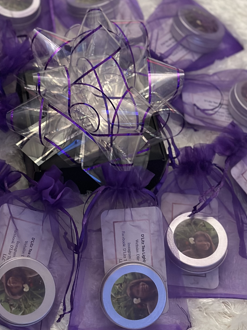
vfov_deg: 24.7
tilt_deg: -59.1
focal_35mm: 79
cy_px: 177
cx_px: 84
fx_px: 752
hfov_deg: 18.6
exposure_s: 1/40
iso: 640
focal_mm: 6.86
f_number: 1.78
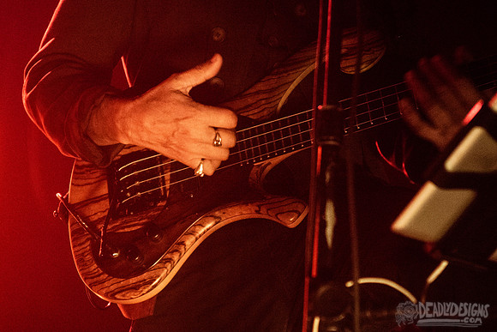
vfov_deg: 12.9
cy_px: 230
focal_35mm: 106
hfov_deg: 19.3
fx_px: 1459
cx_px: 274
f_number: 3.2
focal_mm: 70
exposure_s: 1/200
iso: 4000
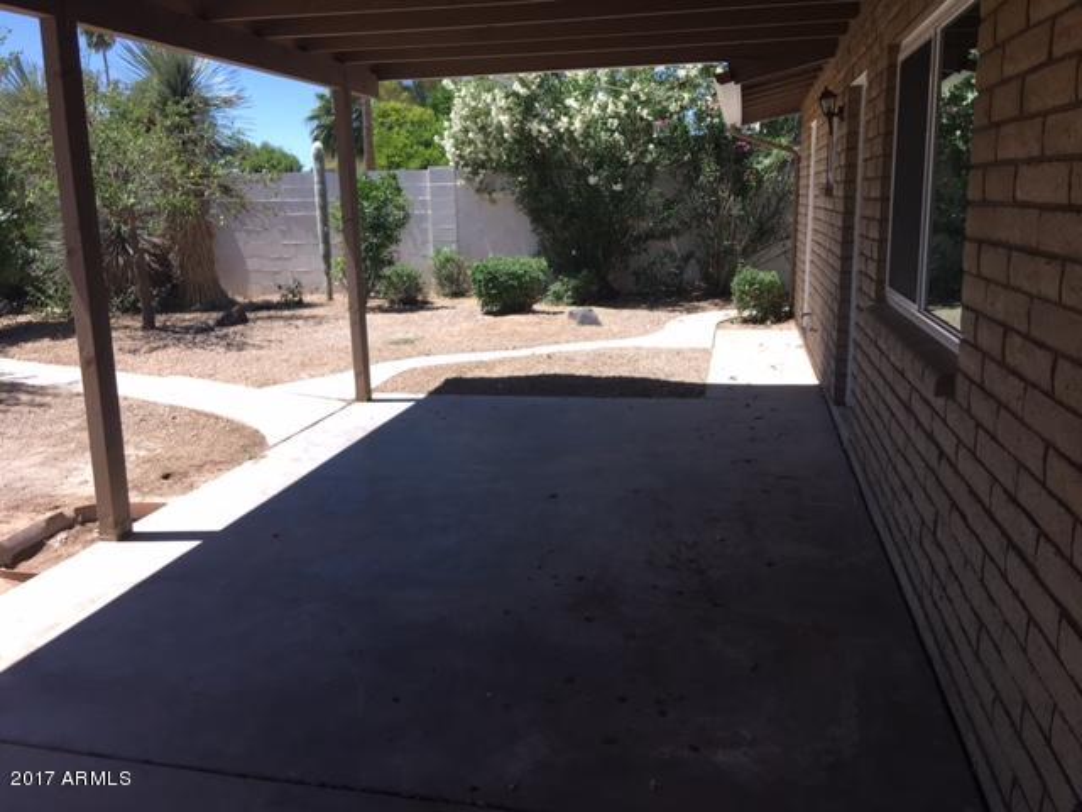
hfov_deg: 61.7
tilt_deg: -11.8
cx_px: 541
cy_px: 406
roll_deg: +0.7
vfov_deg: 48.2
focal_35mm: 29
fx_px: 906
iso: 40
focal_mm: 4.15
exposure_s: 1/1326
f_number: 2.2
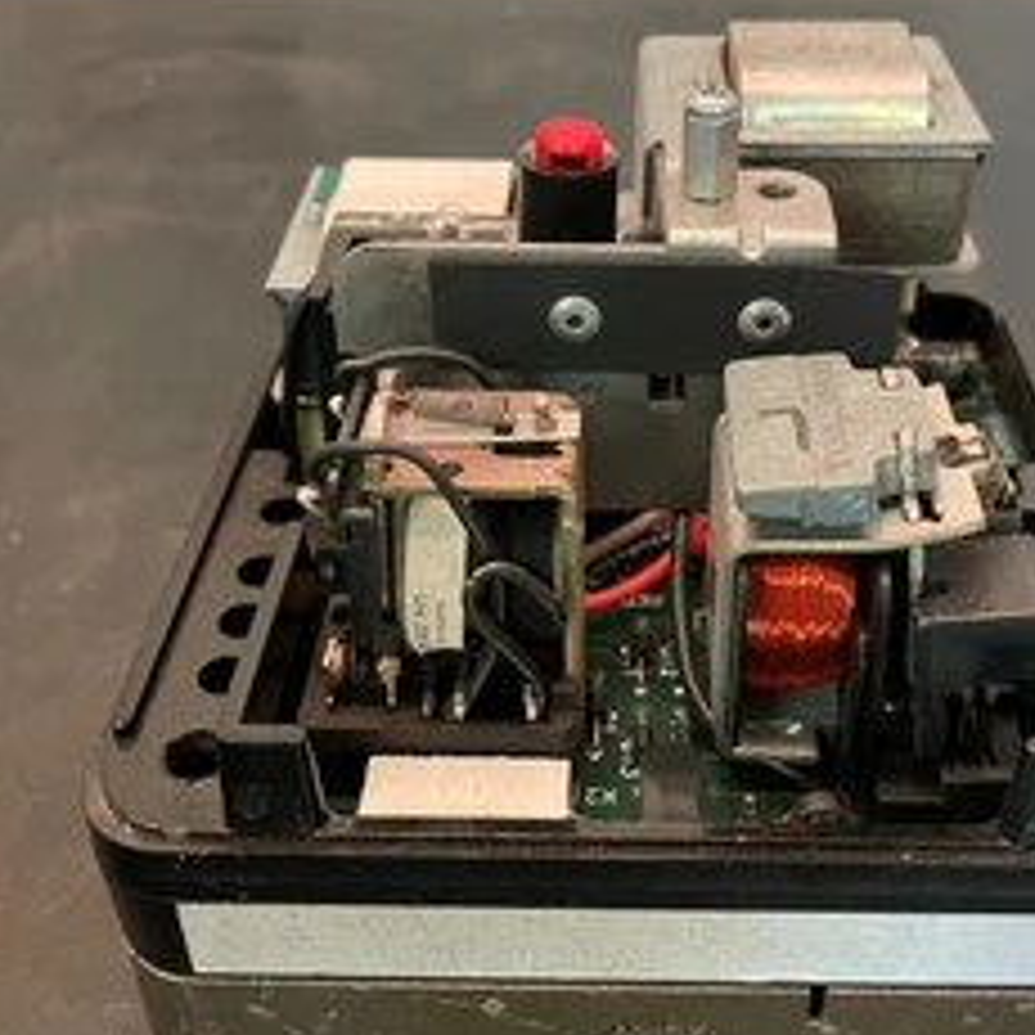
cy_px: 400
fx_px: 1353
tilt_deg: -35.3
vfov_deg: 41.6
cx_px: 608
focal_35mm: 40
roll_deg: +0.8
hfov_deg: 41.7
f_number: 1.6
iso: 400
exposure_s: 1/59
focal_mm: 4.2
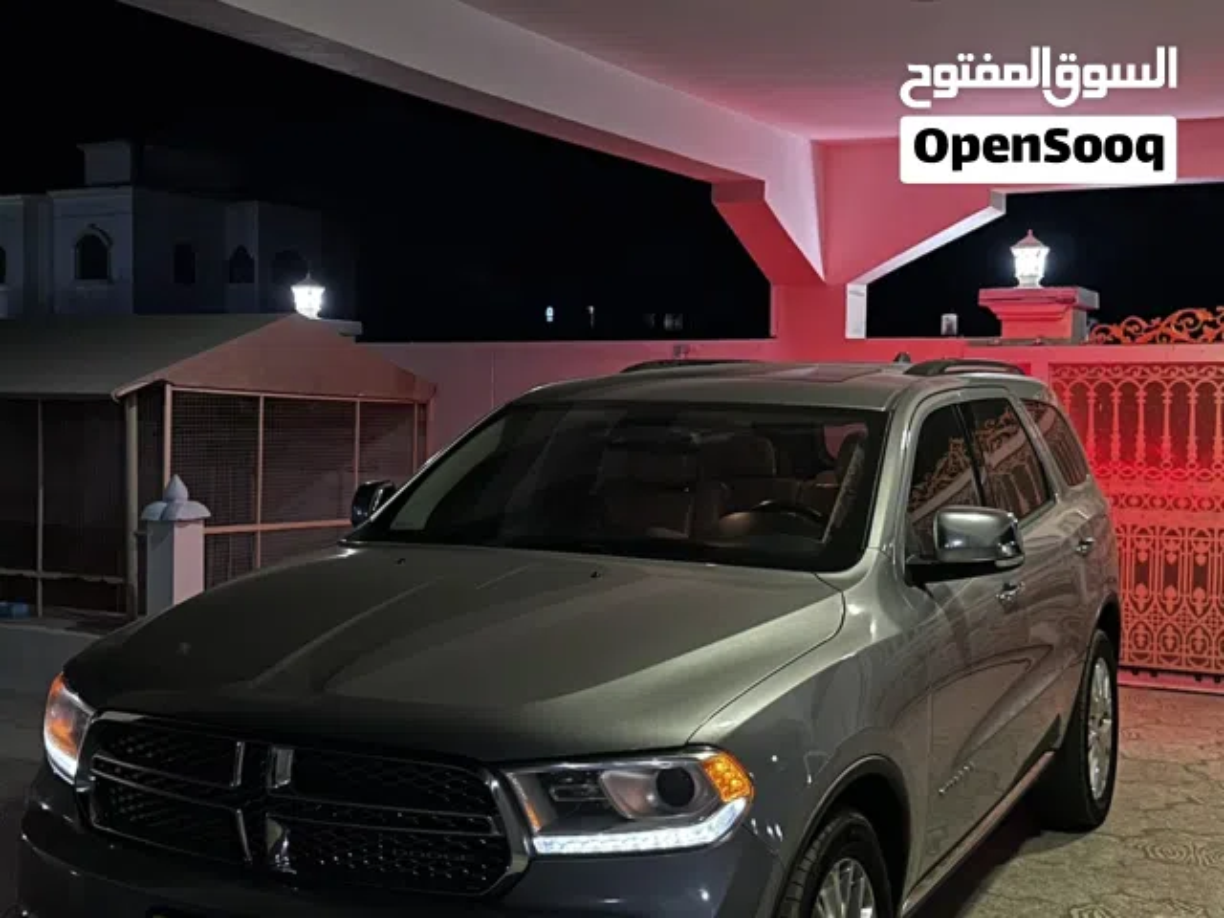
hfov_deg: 71.6
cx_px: 612
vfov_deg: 56.8
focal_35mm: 24
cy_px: 459
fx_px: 849
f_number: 1.78
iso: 1250
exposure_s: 1/49
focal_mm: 6.86
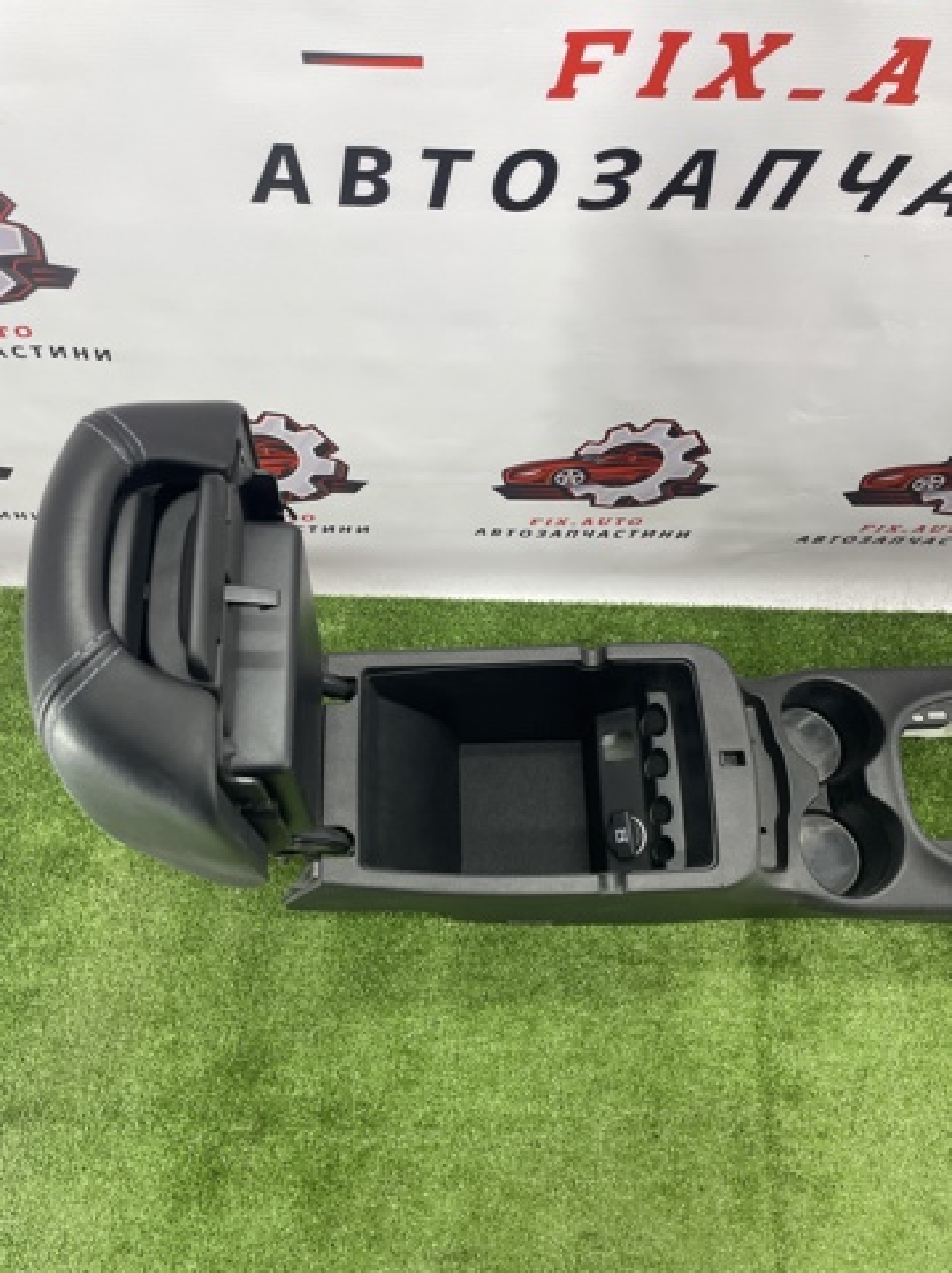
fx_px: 955
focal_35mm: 26
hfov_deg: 53.0
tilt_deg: -67.4
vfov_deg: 67.4
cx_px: 476
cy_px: 636
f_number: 1.6
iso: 80
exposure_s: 1/121
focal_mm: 4.2
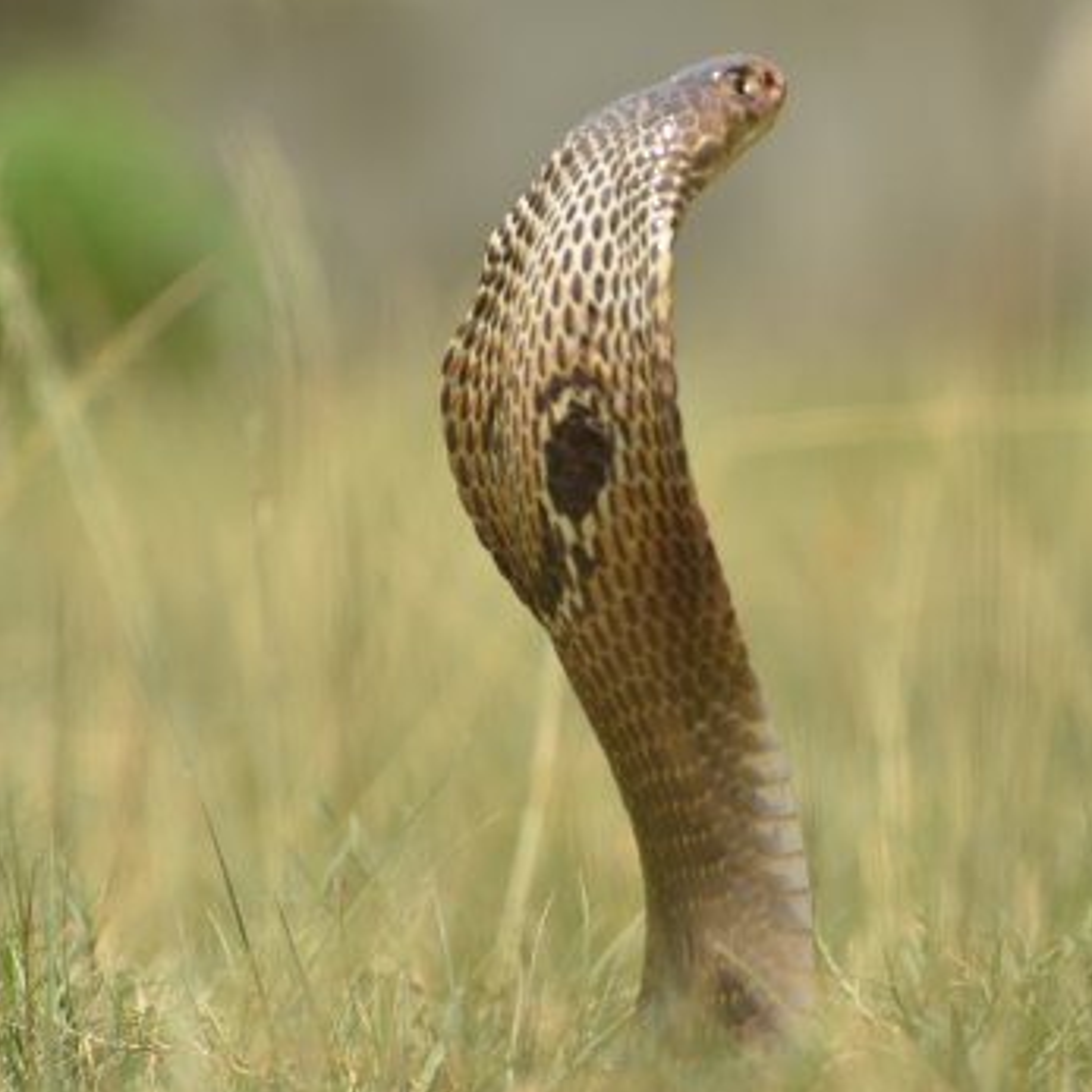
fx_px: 17667
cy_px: 538
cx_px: 607
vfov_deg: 3.5
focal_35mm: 495
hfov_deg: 3.5
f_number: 7.1
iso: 160
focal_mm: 220
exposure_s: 1/640
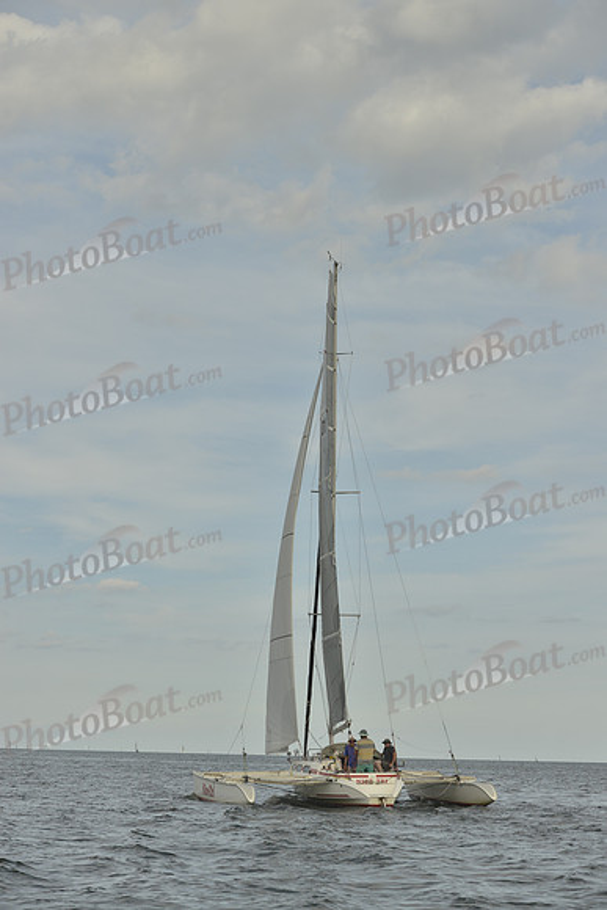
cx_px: 304
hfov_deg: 19.5
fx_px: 1769
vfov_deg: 28.8
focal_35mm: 70
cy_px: 455
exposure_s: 1/1250
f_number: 7.1
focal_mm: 70
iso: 200
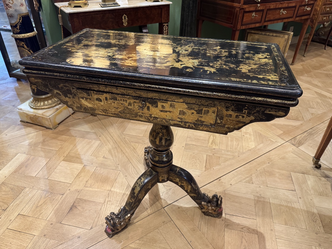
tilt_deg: -34.8
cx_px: 166
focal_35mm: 24
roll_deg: -1.1
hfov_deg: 71.6
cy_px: 124
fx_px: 230
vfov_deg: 56.8
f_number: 1.78
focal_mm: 6.76
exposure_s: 1/50
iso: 500
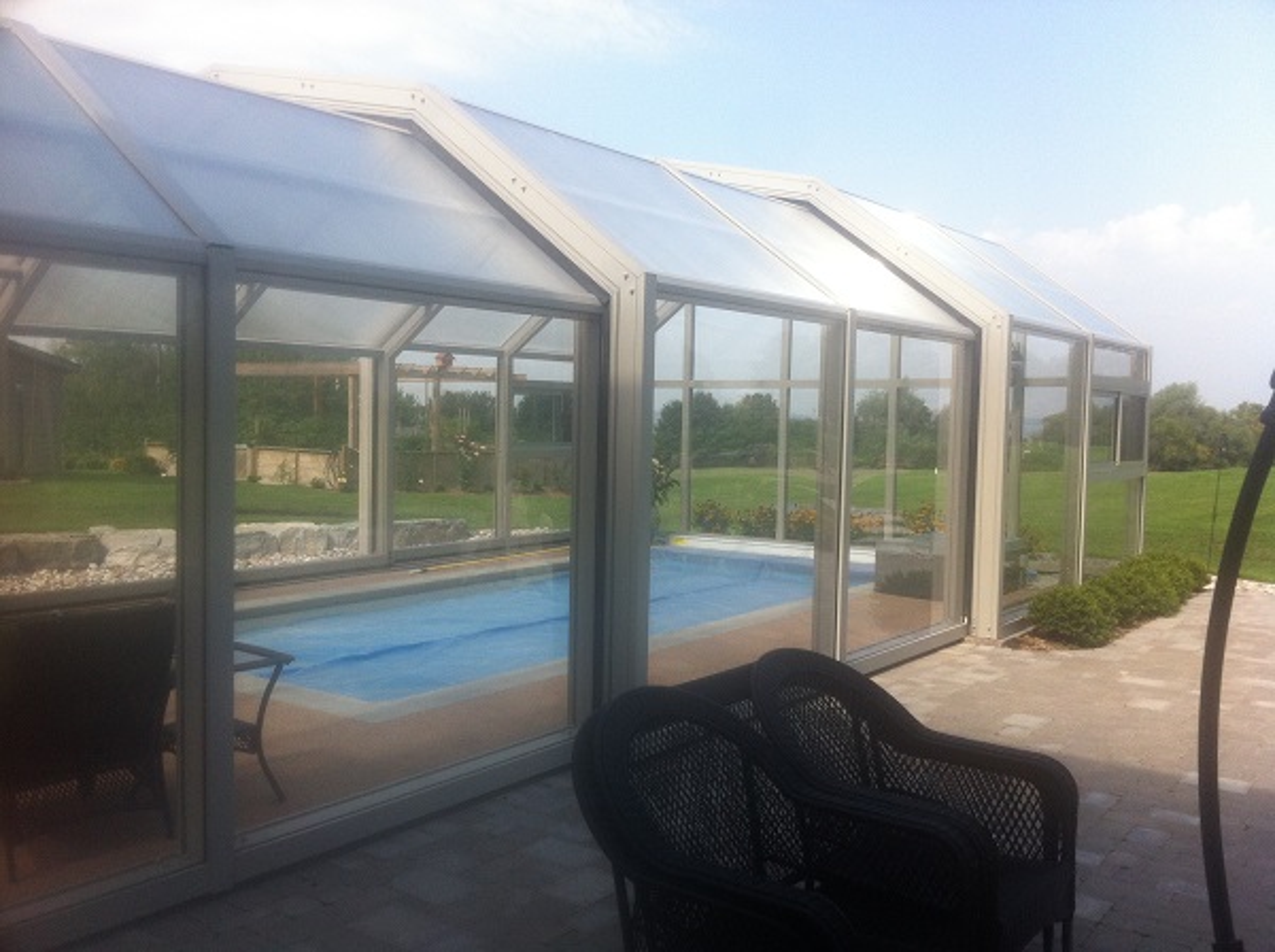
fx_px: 1287
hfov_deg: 52.7
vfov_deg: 40.6
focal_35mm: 35
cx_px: 638
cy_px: 476
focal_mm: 3.85
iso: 80
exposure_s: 1/887
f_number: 2.8
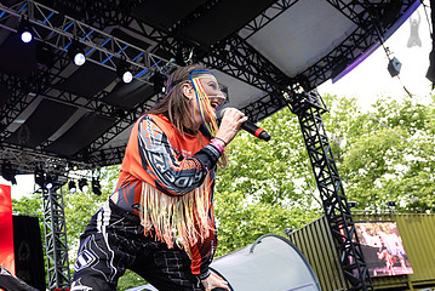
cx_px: 179
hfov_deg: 46.2
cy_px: 202
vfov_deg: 31.6
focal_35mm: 42
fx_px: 508
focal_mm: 26
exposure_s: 1/250
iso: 640
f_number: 4
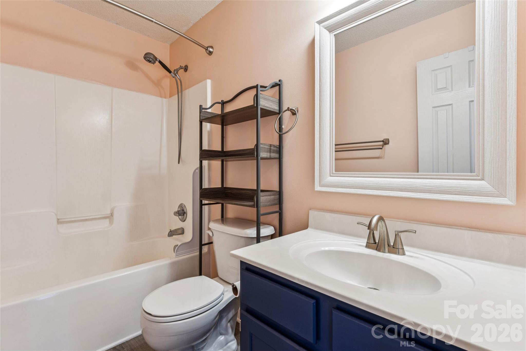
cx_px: 263
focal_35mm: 16
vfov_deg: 72.0
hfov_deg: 95.0
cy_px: 176
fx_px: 241
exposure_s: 1/1.25
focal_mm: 16.5
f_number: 13
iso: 100
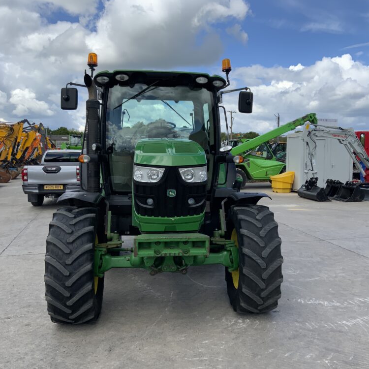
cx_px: 209
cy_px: 187
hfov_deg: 47.1
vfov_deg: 47.2
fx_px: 422
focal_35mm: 35
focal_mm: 3
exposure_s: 1/1534
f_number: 1.8
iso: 16
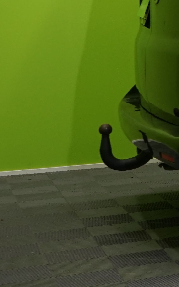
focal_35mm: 133
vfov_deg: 15.5
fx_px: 1038
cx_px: 586
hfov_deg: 8.0
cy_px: 19
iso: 640
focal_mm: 30
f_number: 6.3
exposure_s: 1/30
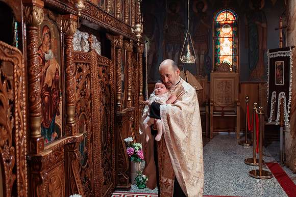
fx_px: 307
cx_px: 158
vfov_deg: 35.7
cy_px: 92
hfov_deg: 51.5
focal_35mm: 37
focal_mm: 35
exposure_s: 1/250
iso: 1600
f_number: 2.5
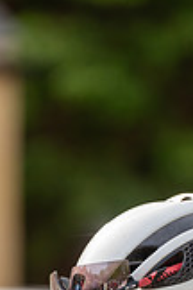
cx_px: 168
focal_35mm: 557
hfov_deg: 2.5
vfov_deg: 3.7
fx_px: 4479
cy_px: 397
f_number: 4
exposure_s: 1/1000
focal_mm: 200
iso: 320
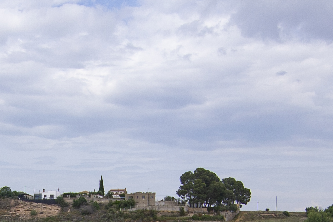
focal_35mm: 81
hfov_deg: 24.4
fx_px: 754
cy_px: 322
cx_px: 55
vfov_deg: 15.6
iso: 100
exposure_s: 1/500
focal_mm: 11
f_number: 5.6
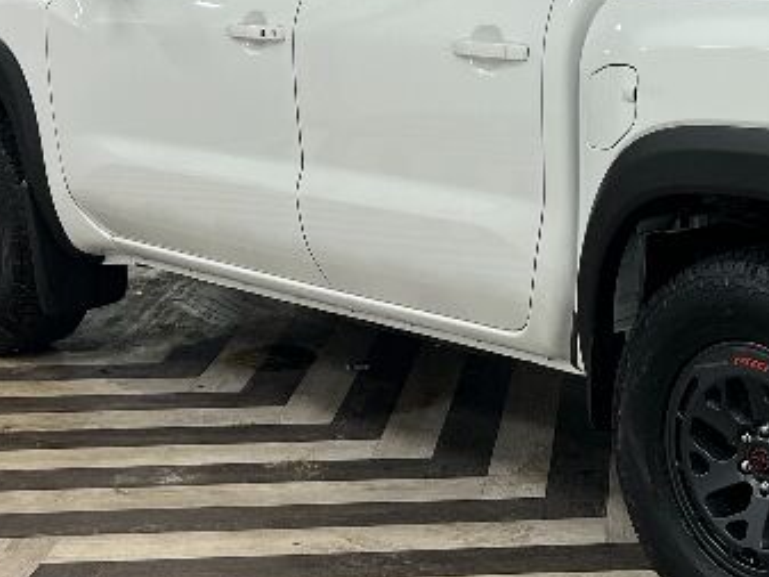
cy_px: 46
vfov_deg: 18.3
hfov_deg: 23.5
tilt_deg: -7.1
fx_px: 1756
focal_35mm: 79
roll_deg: +0.1
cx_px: 803
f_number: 1.5
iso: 50
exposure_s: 1/120
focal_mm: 5.7
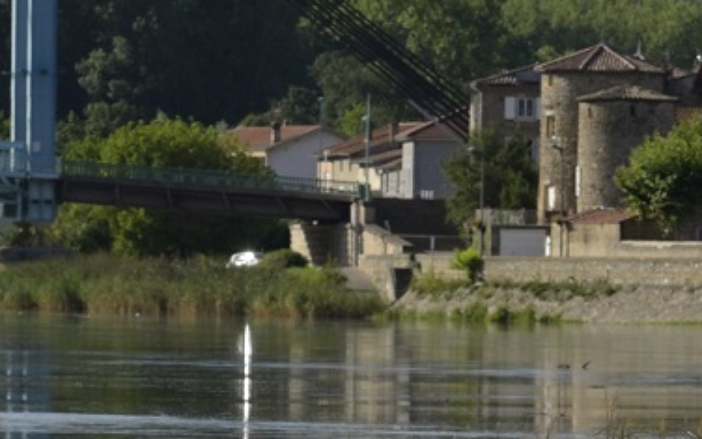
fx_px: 11154
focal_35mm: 583
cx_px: 663
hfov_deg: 3.6
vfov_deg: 2.3
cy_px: 597
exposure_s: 1/1000
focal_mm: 112
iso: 320
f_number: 8
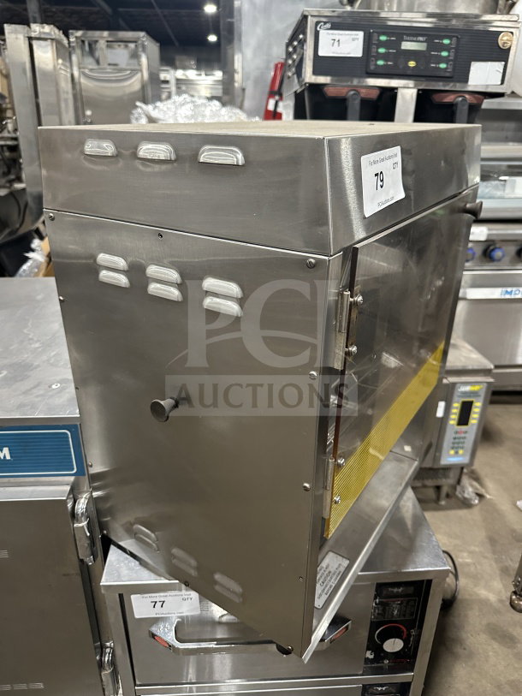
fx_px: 482
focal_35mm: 24
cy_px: 348
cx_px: 261
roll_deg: -1.3
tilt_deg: -22.2
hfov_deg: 56.8
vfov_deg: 71.6
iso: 400
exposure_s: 1/60
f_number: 1.78
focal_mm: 6.86
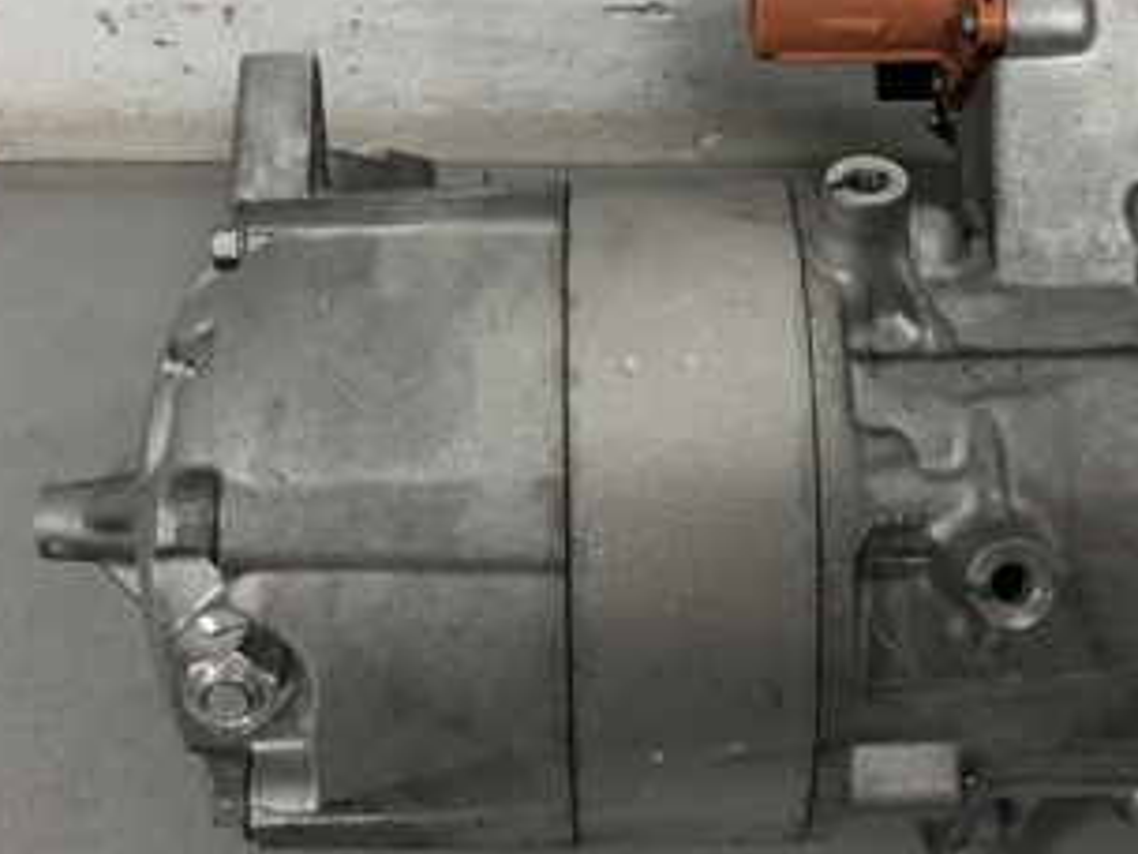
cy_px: 318
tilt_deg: -58.9
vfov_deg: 24.7
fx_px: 1940
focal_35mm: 59
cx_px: 722
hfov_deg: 32.5
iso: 40
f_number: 1.8
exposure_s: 1/33
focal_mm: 4
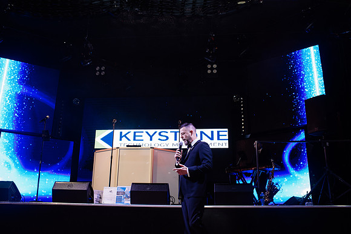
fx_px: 341
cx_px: 176
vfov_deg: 37.9
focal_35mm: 35
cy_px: 117
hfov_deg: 54.4
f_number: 4.5
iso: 1600
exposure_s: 1/200
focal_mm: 35
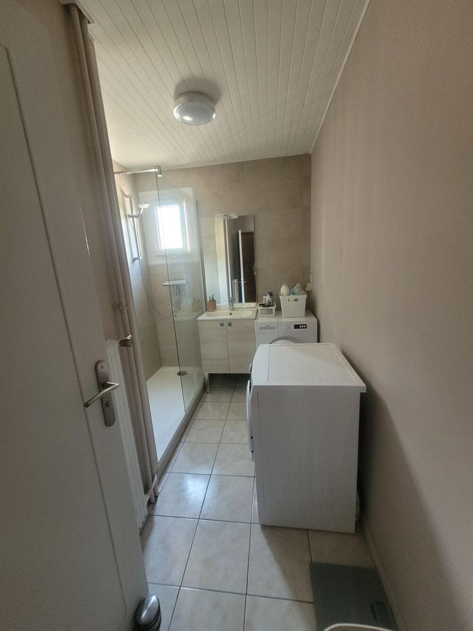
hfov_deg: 89.9
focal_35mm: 13
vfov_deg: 106.2
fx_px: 237
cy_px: 316
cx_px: 236
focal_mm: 1.74
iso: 320
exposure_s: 1/33
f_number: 2.2
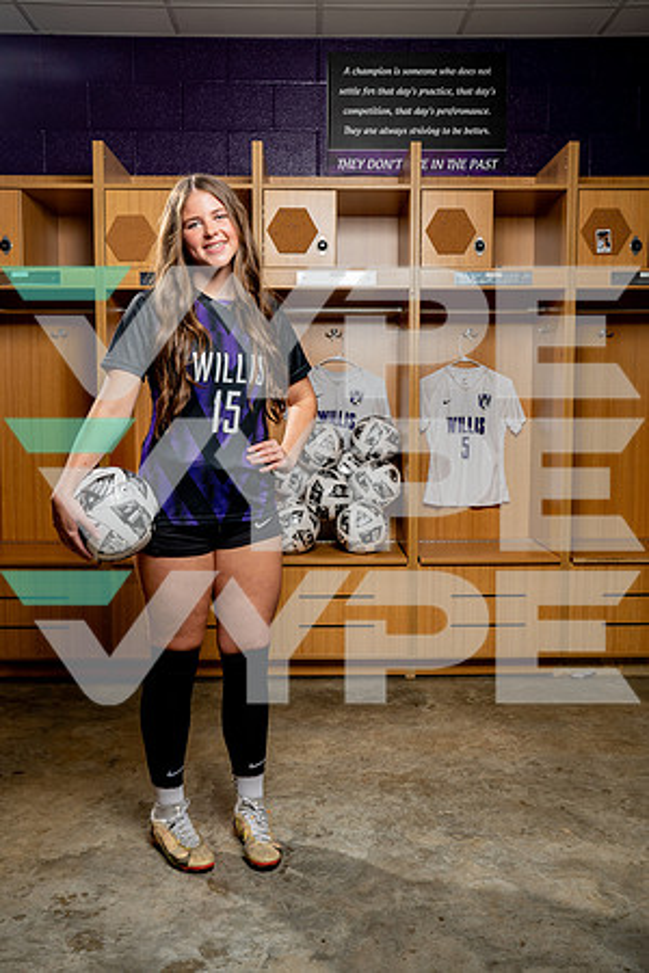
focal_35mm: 35
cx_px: 324
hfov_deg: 37.9
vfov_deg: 54.4
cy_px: 486
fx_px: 946
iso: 200
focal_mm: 35
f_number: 8
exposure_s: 1/250
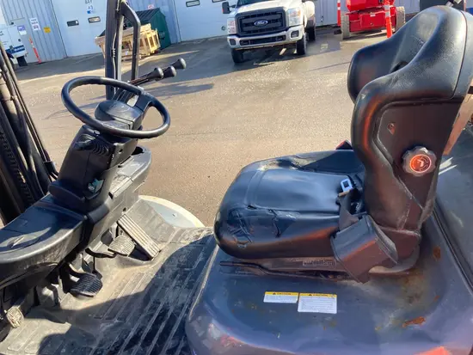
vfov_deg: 49.8
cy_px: 178
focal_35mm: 28
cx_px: 236
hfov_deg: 63.4
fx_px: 383
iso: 20
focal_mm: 3.99
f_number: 1.8
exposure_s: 1/375
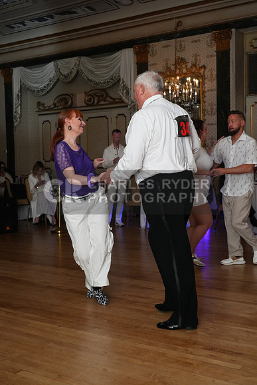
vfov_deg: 45.4
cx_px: 128
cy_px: 192
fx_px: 460
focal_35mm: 43
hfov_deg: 31.2
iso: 5000
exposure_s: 1/200
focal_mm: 43
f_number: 5.6
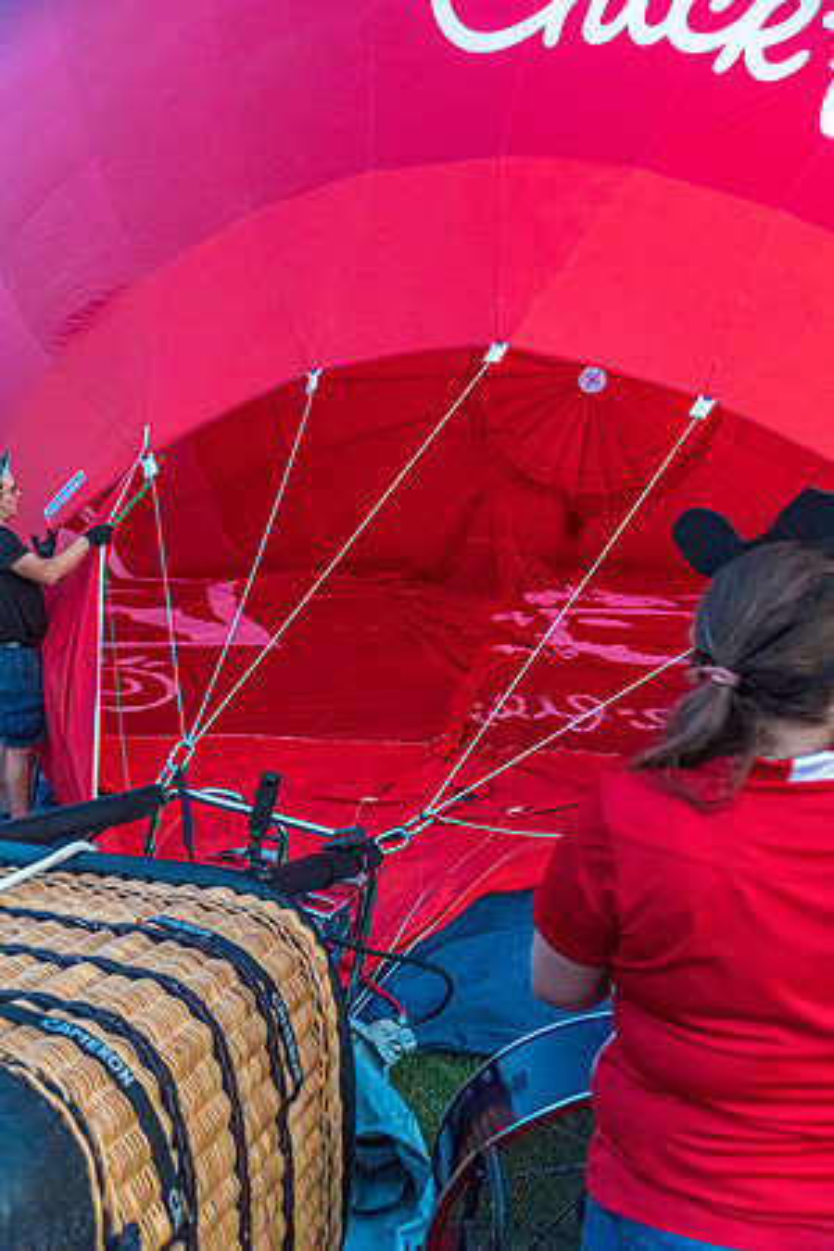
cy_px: 626
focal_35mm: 32
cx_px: 417
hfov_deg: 41.7
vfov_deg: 59.5
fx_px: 1095
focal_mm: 21
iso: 2500
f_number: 3.5
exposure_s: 1/40
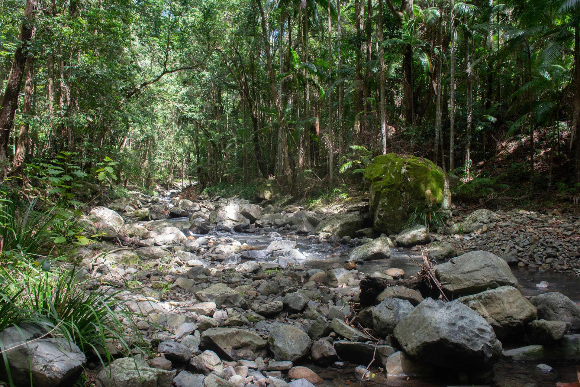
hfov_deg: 61.9
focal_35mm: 30
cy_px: 194
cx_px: 290
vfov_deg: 43.6
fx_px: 483
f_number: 5.6
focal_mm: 20
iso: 320
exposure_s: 1/125
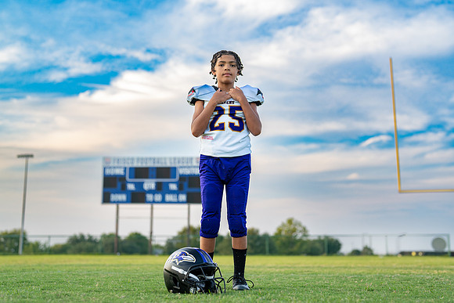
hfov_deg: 38.0
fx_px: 659
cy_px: 152
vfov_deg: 25.9
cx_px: 233
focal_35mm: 52
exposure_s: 1/500
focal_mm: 50
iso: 100
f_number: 2
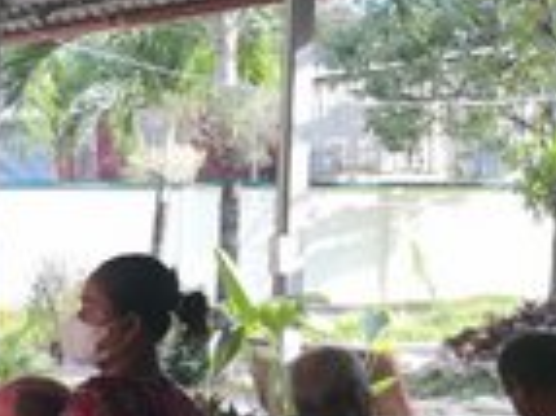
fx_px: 1733
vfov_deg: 13.5
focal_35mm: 108
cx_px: -241
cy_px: 428
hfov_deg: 16.8
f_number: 1.6
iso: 50
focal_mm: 3.95
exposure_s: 1/238
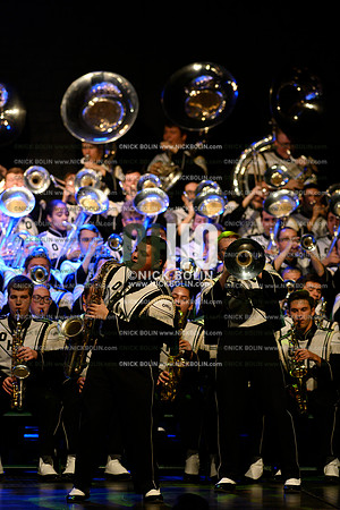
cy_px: 255
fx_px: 4250
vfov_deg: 6.9
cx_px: 170
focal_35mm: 300
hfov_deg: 4.6
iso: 5000
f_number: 4
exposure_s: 1/500
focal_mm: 300
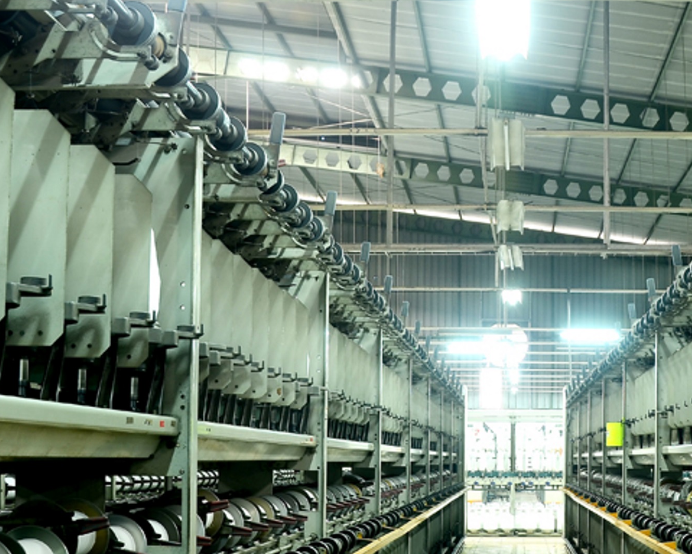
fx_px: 1167
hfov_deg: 32.5
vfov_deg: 26.3
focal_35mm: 57
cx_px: 508
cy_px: 426
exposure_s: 4
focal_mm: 18
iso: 100
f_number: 8
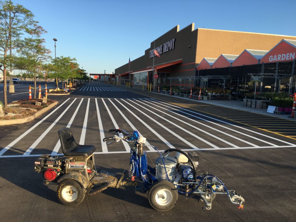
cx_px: 148
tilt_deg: -5.9
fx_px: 248
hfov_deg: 61.7
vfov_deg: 48.2
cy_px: 111
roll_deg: -4.2
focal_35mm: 29
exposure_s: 1/712
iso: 25
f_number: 2.2
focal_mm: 4.15
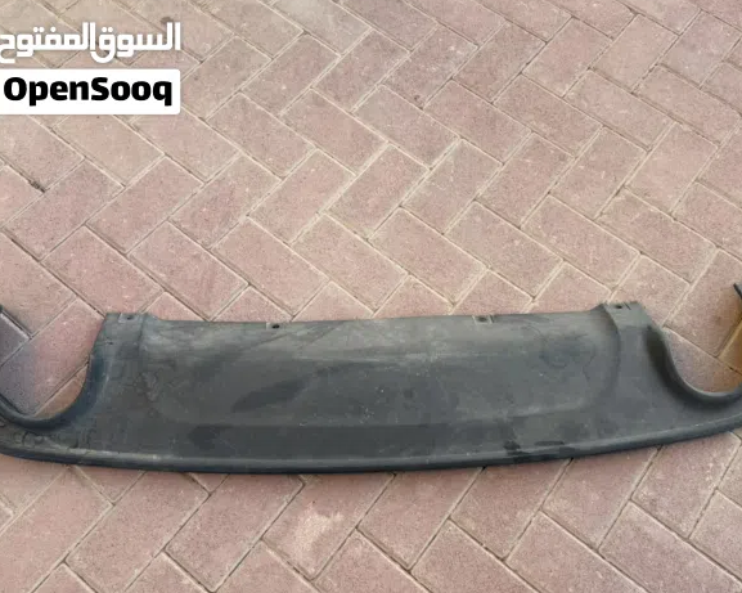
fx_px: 571
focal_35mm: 26
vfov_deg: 54.9
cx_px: 374
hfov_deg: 66.1
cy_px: 300
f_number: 1.78
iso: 80
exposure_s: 1/361
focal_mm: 6.76
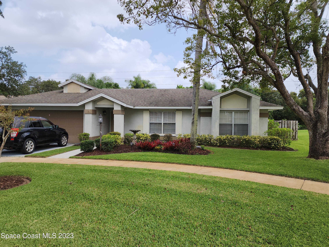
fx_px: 219
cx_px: 164
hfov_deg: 73.9
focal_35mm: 23
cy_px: 124
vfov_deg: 58.9
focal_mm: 6.4
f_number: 1.8
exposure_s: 1/919
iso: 12
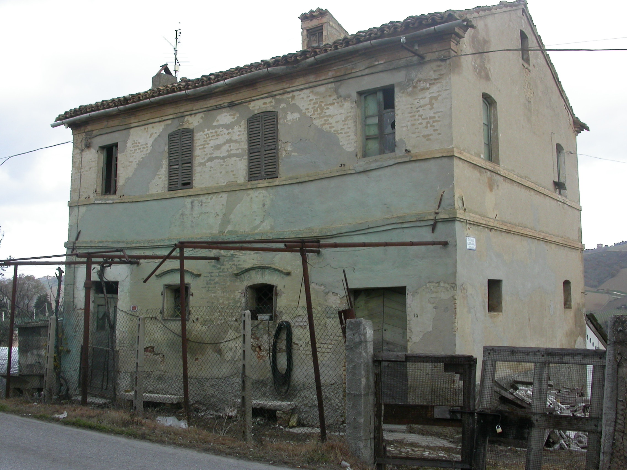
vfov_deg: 37.7
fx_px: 688
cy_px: 235
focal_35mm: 38
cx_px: 314
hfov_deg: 49.0
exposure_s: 1/117
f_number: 4.2
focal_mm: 7.85
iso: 100
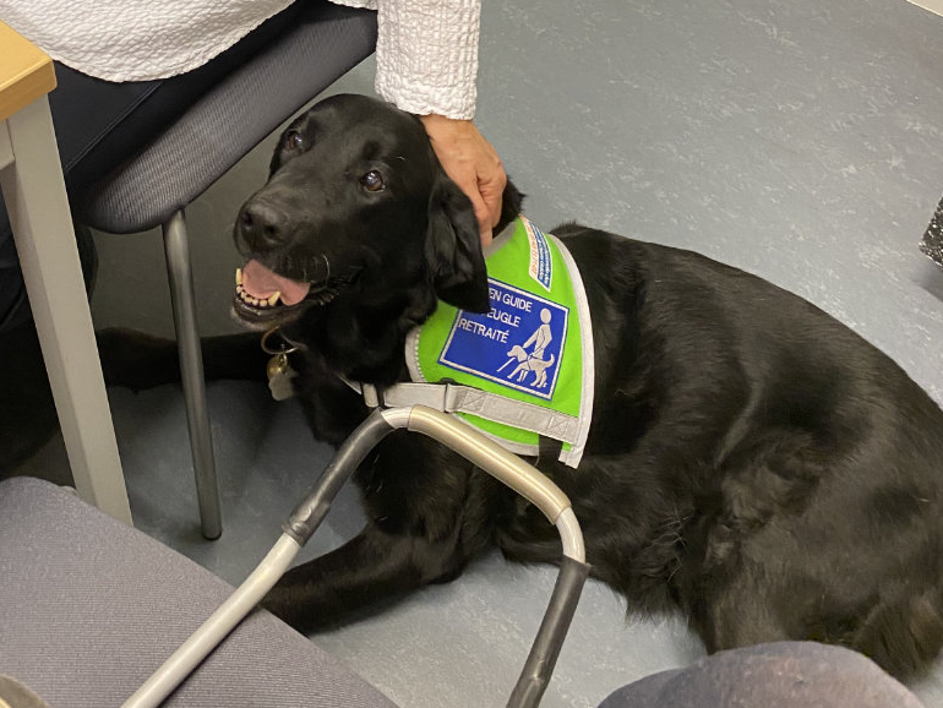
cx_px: 458
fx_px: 736
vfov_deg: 51.4
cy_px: 344
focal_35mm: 27
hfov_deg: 65.3
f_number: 1.8
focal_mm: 4.2
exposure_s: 1/50
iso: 160
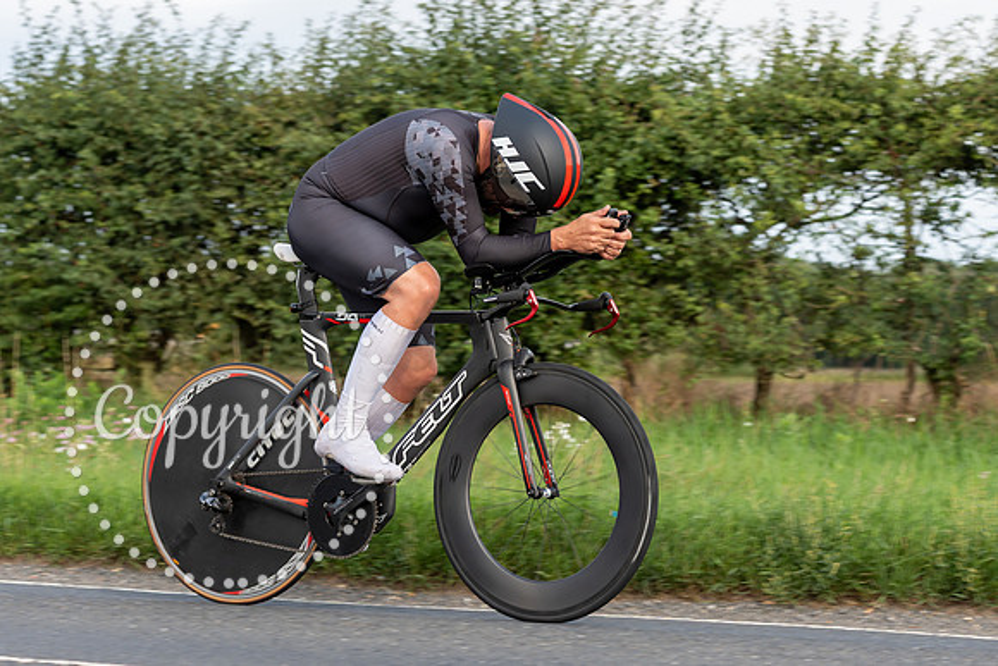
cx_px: 475
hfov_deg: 18.2
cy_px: 301
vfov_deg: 12.2
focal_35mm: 112
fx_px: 3115
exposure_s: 1/640
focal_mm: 74
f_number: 4
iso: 160
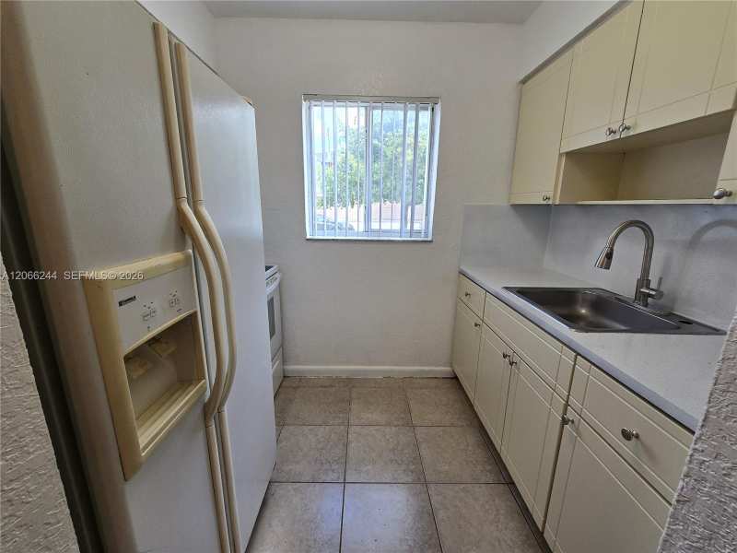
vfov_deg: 89.9
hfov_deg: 106.2
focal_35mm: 13
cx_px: 368
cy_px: 276
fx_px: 277
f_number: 2.2
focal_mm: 2.2
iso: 50
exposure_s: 1/127
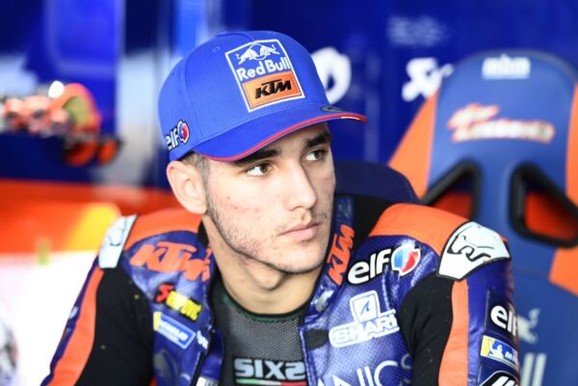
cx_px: 289
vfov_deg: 8.9
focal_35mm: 155
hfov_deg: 13.2
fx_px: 2488
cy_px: 193
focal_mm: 155
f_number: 4
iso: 2500
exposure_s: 1/125
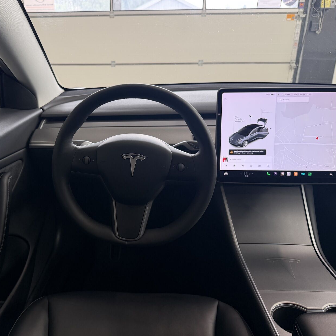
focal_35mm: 29
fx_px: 318
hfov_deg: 55.0
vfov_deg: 55.6
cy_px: 164
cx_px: 128
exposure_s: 1/50
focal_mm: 6.76
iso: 160
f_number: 1.78
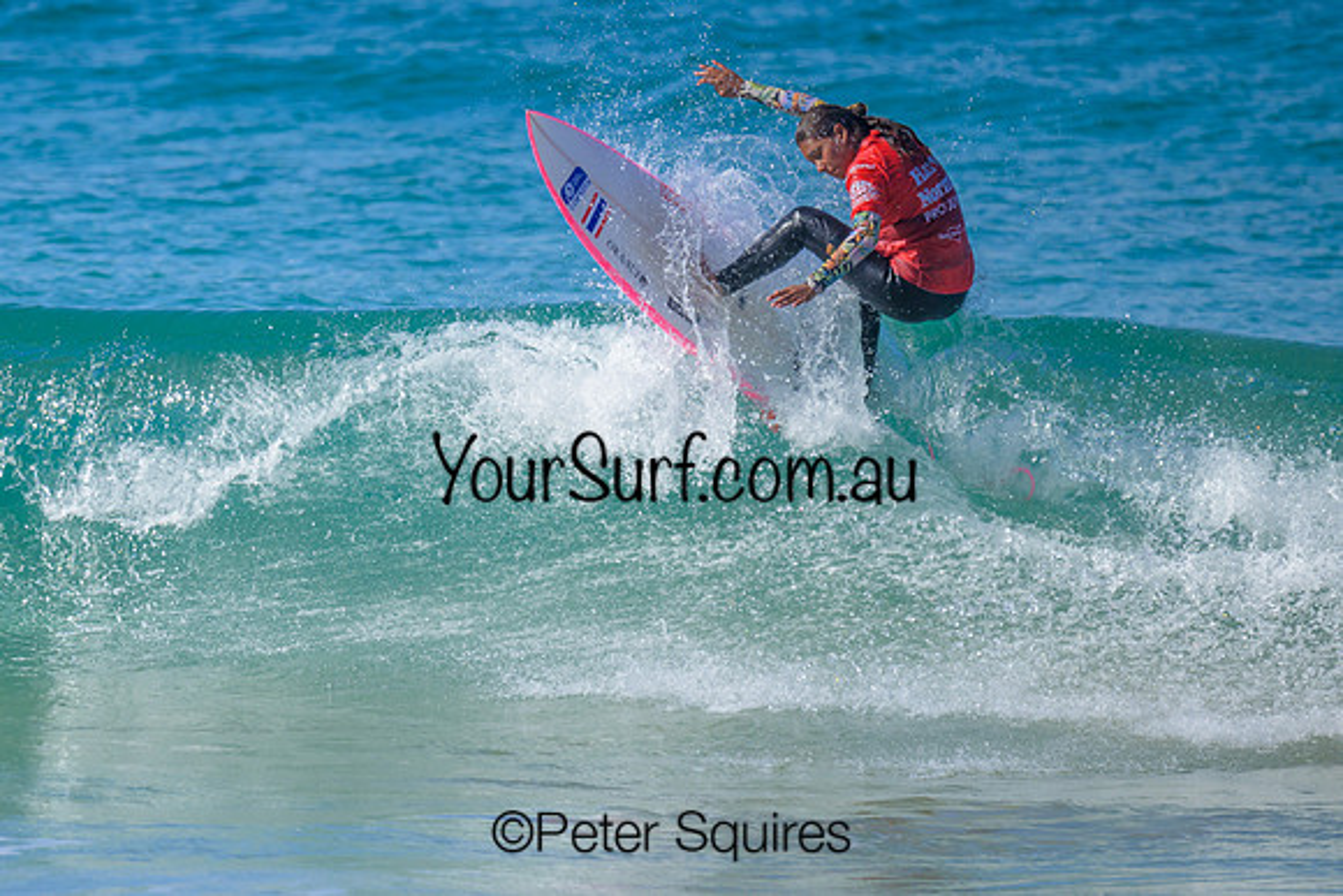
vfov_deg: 1.3
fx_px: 40984
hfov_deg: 1.9
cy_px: 429
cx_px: 421
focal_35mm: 1098
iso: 450
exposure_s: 1/2000
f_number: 6.3
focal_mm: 800
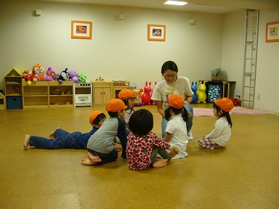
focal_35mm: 35
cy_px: 104
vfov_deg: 40.7
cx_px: 140
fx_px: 282
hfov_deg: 52.6
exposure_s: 1/20
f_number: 2.8
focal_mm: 5.8
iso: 100
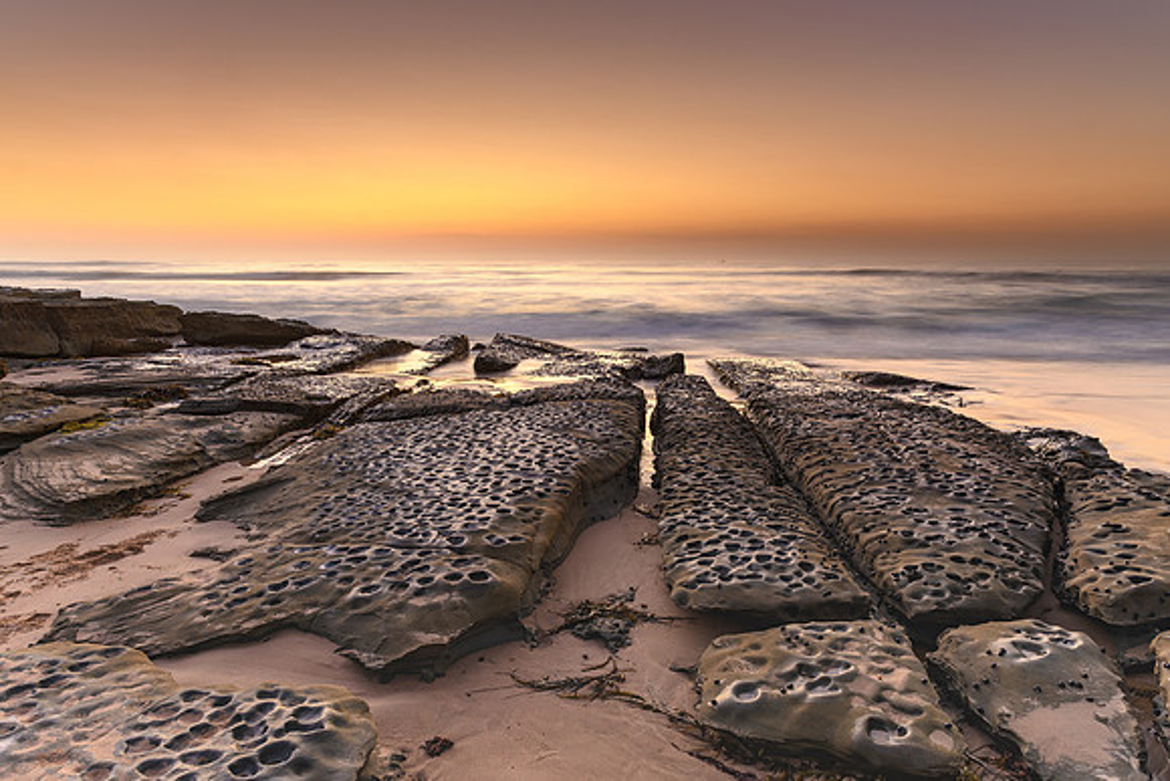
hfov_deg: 72.6
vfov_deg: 52.3
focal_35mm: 24
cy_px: 393
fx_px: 796
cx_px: 590
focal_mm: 16
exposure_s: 3
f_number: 9
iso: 50
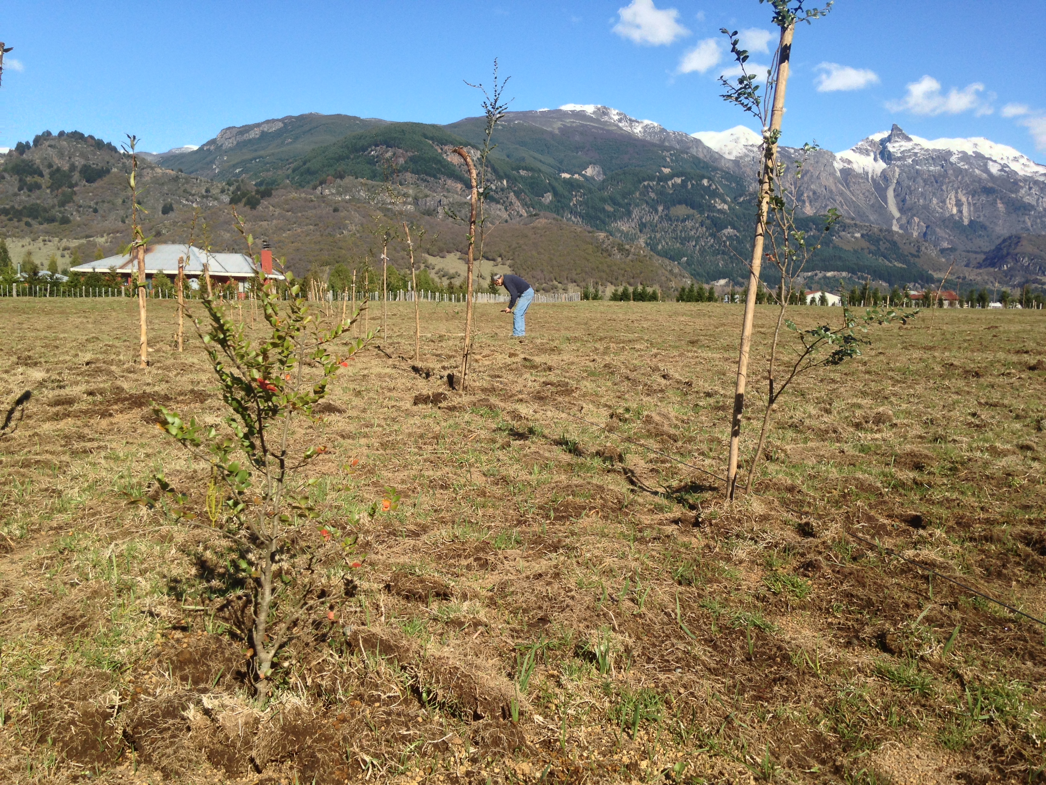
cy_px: 392
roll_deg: -1.1
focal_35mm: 33
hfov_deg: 55.4
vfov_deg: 42.9
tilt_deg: -5.7
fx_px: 997
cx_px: 523
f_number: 2.4
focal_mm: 4.12
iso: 50
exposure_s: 1/1323
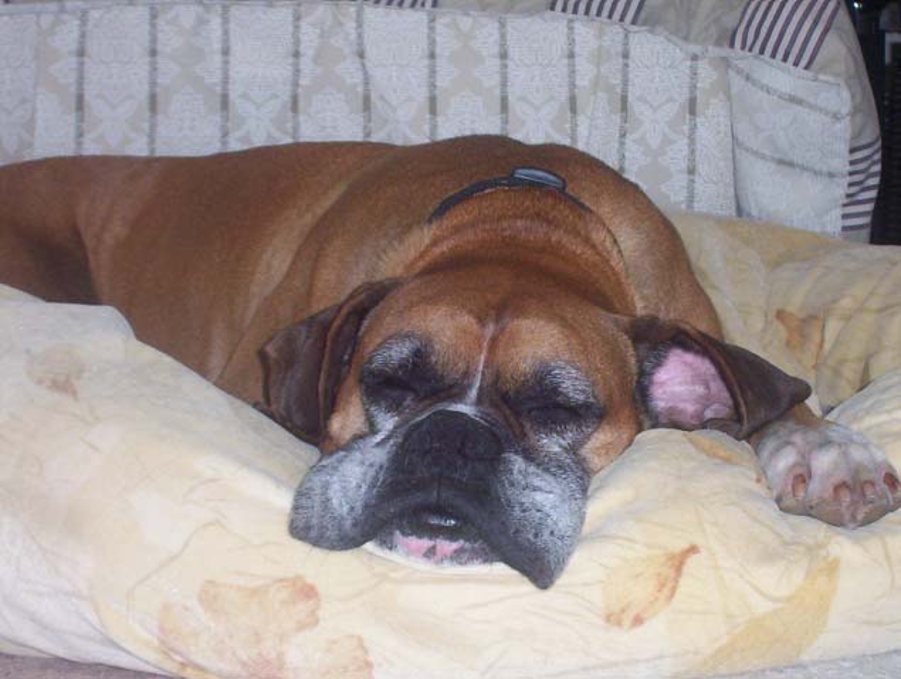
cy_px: 340
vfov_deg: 13.8
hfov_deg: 18.2
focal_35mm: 108
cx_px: 450
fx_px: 2817
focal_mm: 16.61
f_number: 4.72
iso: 140
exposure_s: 1/90
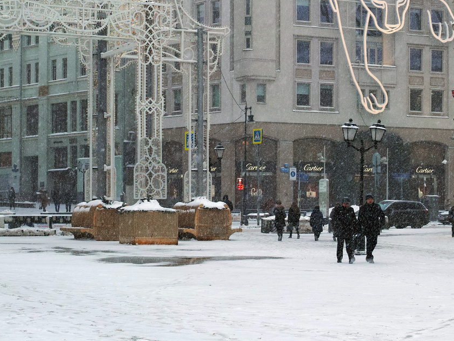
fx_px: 1220
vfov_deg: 15.9
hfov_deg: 20.8
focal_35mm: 93
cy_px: 220
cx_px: 365
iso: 100
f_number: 5
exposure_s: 1/160
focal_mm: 30
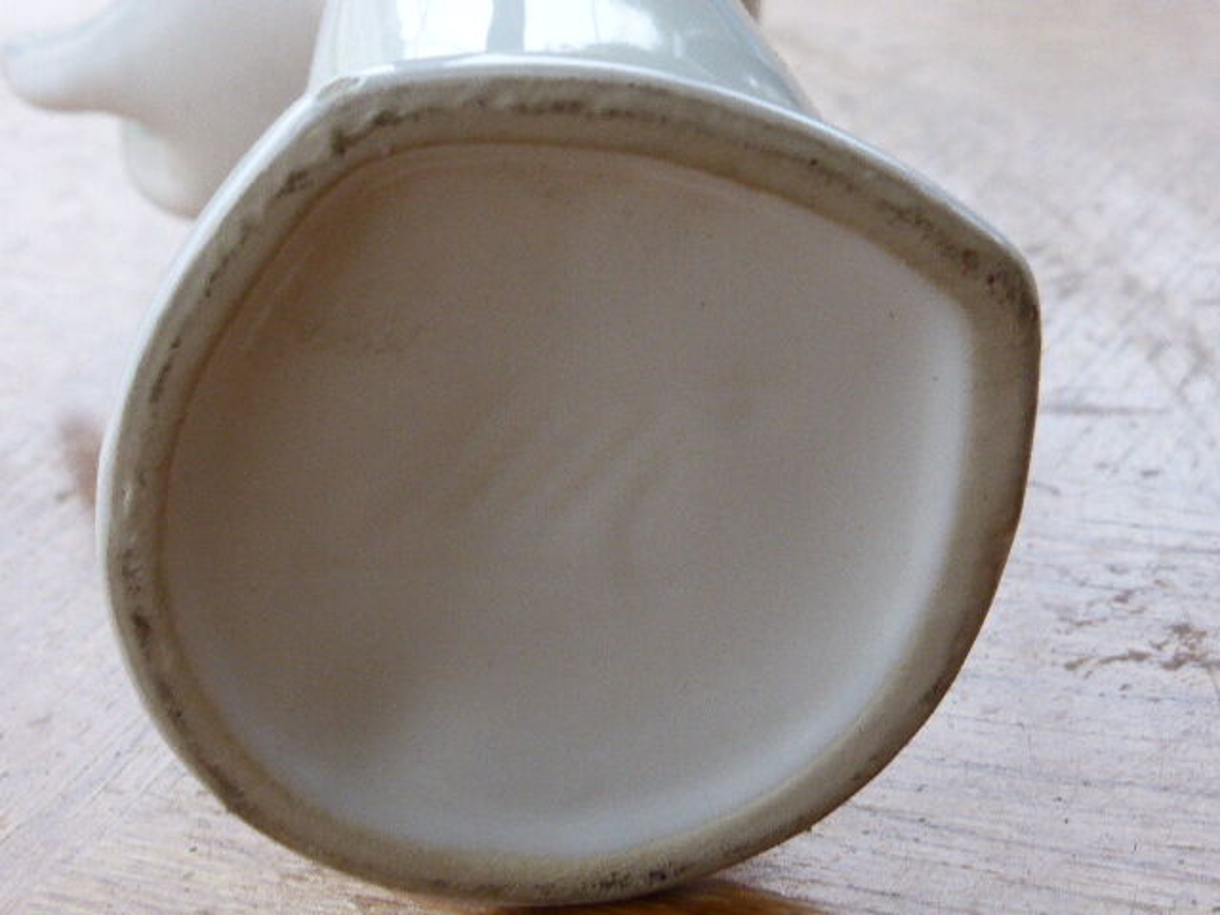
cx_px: 610
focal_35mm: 97
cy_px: 458
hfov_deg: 20.2
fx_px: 3419
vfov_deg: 15.2
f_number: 5.2
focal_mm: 16.1
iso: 400
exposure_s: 1/40
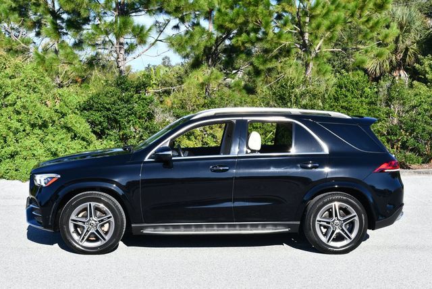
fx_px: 721
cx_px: 216
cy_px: 144
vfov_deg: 22.7
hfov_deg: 33.4
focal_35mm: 60
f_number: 8
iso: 180
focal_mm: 30
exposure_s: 1/250
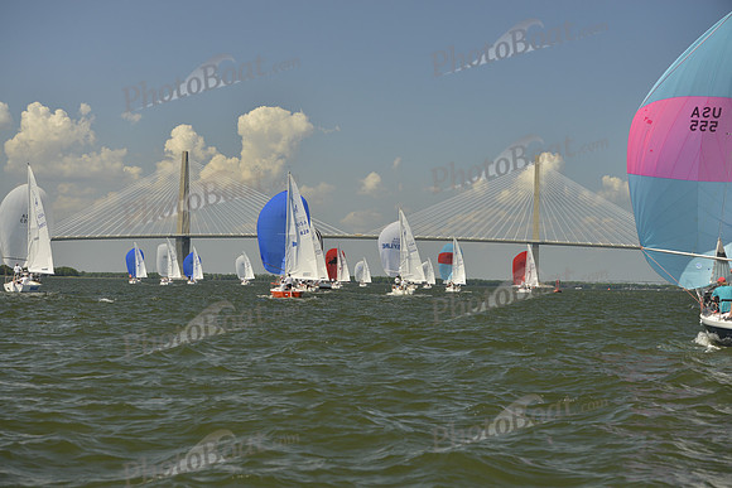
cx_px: 366
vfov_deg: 19.5
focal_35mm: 70
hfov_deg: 28.8
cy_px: 244
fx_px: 1424
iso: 280
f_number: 6.3
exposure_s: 1/1250
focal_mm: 70
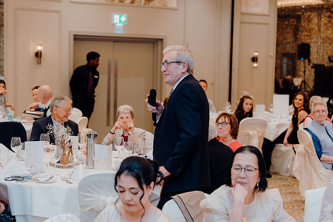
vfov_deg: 19.5
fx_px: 648
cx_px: 166
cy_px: 111
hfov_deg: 28.8
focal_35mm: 70
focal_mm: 70
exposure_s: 1/160
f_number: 3.5
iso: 3200
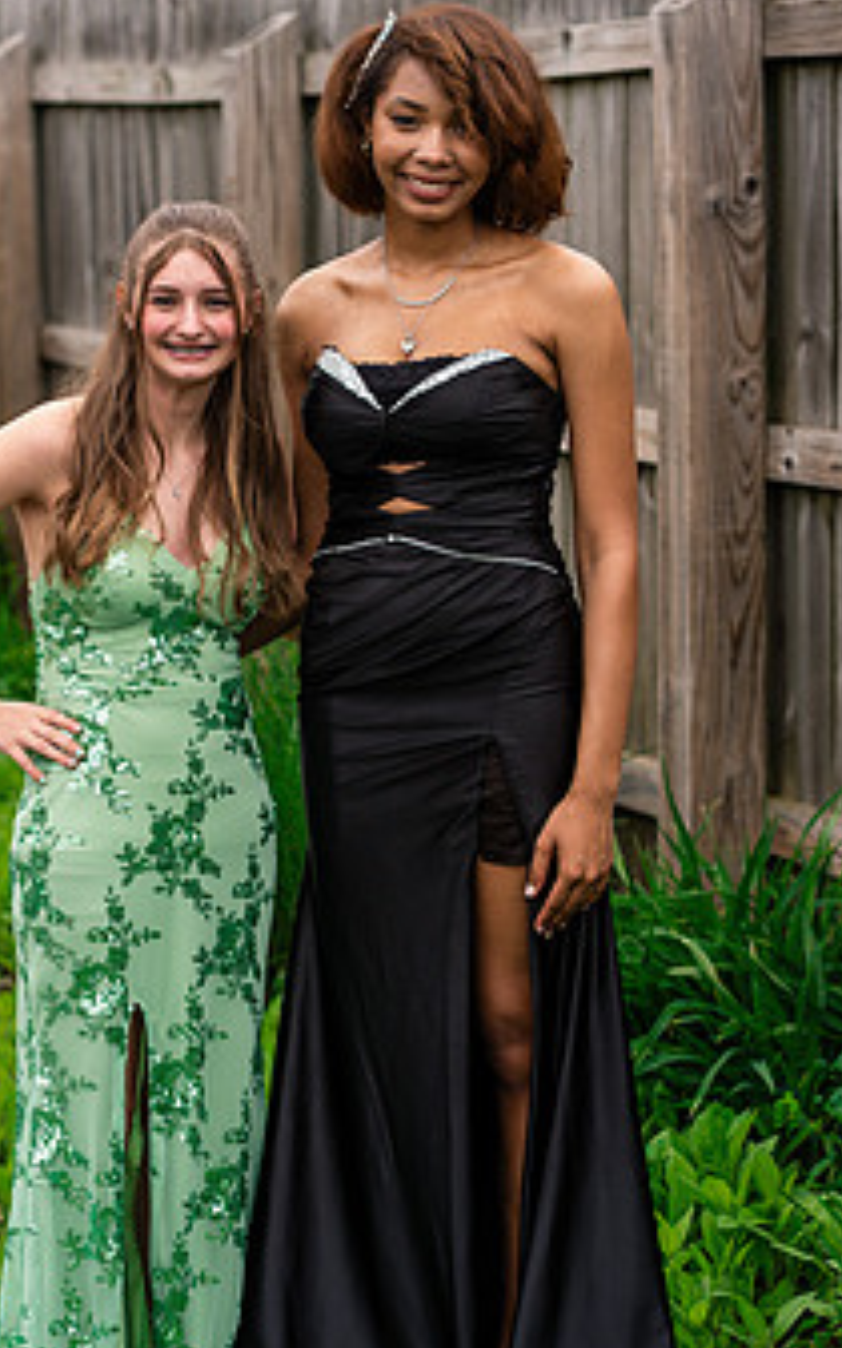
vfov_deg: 18.0
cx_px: 325
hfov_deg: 11.3
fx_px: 4259
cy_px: 662
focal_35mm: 116
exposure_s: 1/1000
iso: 400
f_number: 3.5
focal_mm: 85
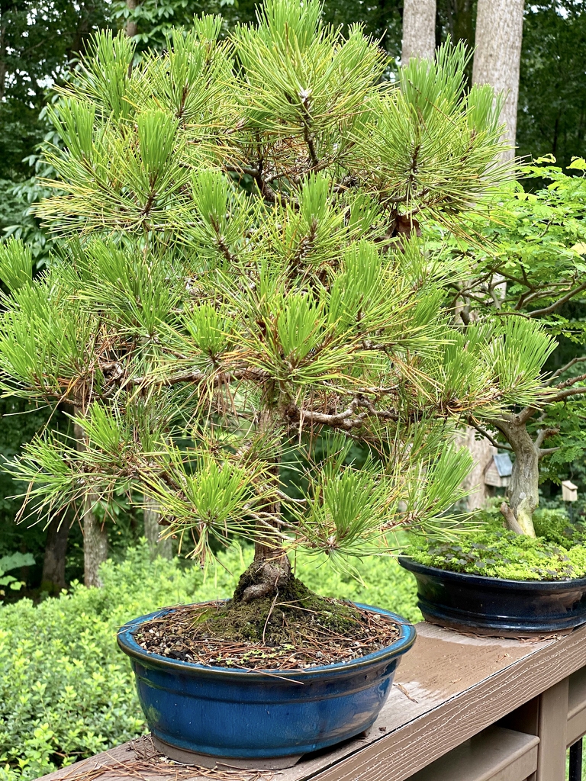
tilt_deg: -1.7
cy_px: 390
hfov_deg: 28.0
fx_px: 1174
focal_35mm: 52
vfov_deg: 36.8
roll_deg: -1.7
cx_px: 293
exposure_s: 1/122
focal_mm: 6
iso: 100
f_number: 2
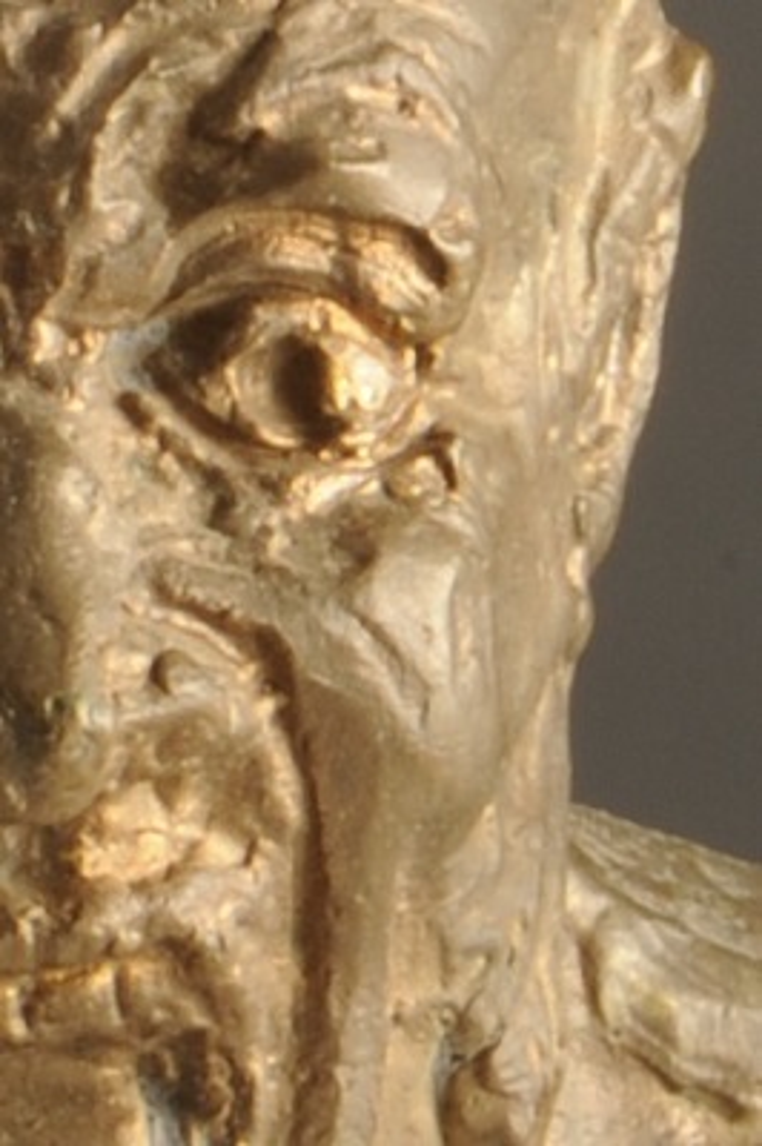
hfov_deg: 13.0
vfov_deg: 19.5
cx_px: 381
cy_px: 573
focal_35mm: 105
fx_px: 3339
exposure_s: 1/250
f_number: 32
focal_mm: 105
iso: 200
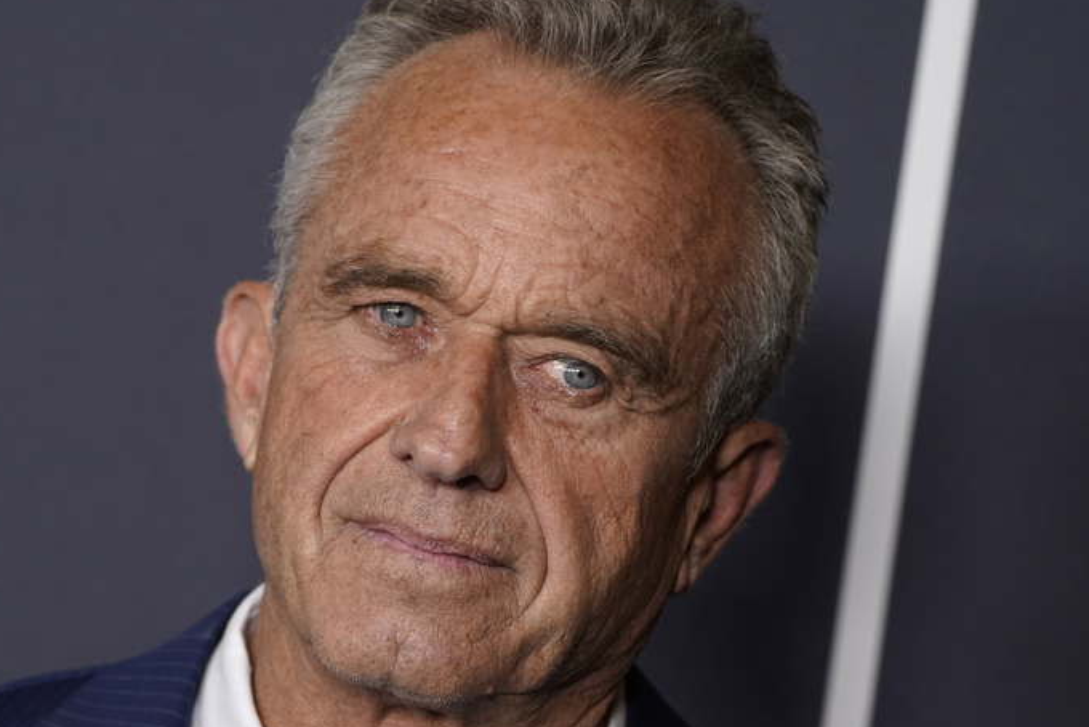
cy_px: 486
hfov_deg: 6.9
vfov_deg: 4.6
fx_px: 9018
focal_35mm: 298
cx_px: 336
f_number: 5.6
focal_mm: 198
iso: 2000
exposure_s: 1/250
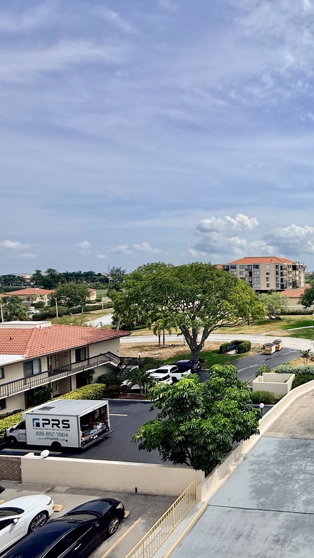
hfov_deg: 42.6
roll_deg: +1.8
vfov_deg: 83.8
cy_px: 285
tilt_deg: -1.3
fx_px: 311
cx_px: 342
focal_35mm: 21
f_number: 2.2
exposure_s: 1/4425
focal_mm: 2.22
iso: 50
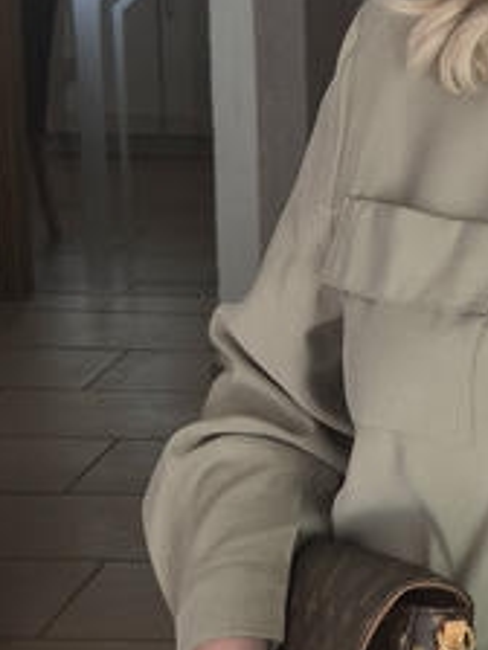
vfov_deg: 24.9
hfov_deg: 17.7
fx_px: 1466
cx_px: 630
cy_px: 232
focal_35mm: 78
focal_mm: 5.4
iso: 80
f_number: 1.8
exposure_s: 1/100
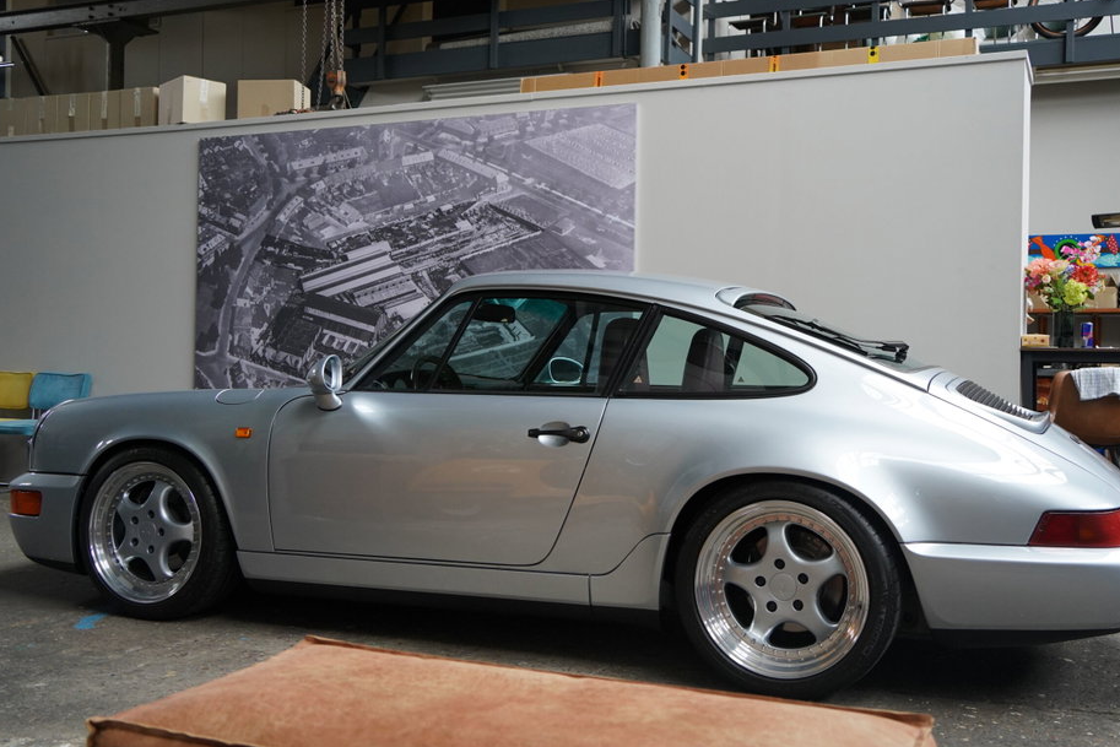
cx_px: 599
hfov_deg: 51.8
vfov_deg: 36.0
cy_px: 362
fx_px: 1151
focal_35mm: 37
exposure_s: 1/640
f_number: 4
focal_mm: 33
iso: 2000
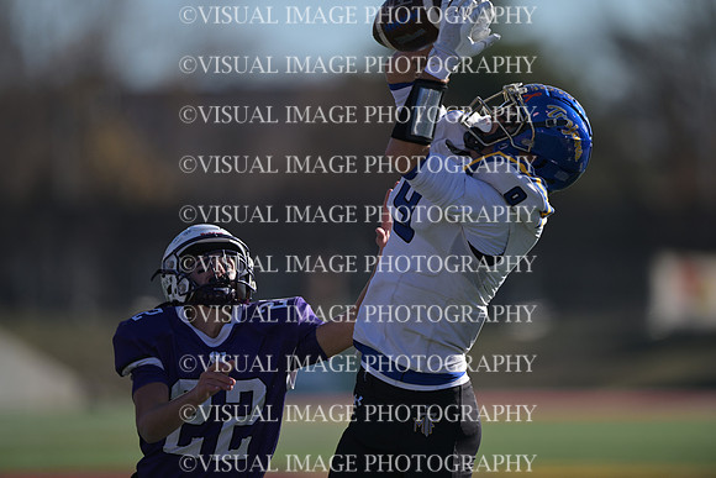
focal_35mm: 400
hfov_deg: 5.2
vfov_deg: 3.4
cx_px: 358
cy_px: 239
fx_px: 7957
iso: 72
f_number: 2.8
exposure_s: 1/2000
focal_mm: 400
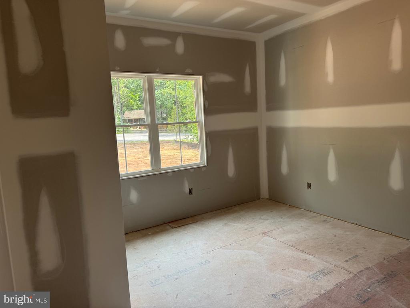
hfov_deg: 71.6
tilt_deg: -6.1
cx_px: 205
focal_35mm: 24
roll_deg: +3.0
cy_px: 154
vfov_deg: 56.8
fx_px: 284
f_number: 1.78
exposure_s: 1/170
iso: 100
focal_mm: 6.76
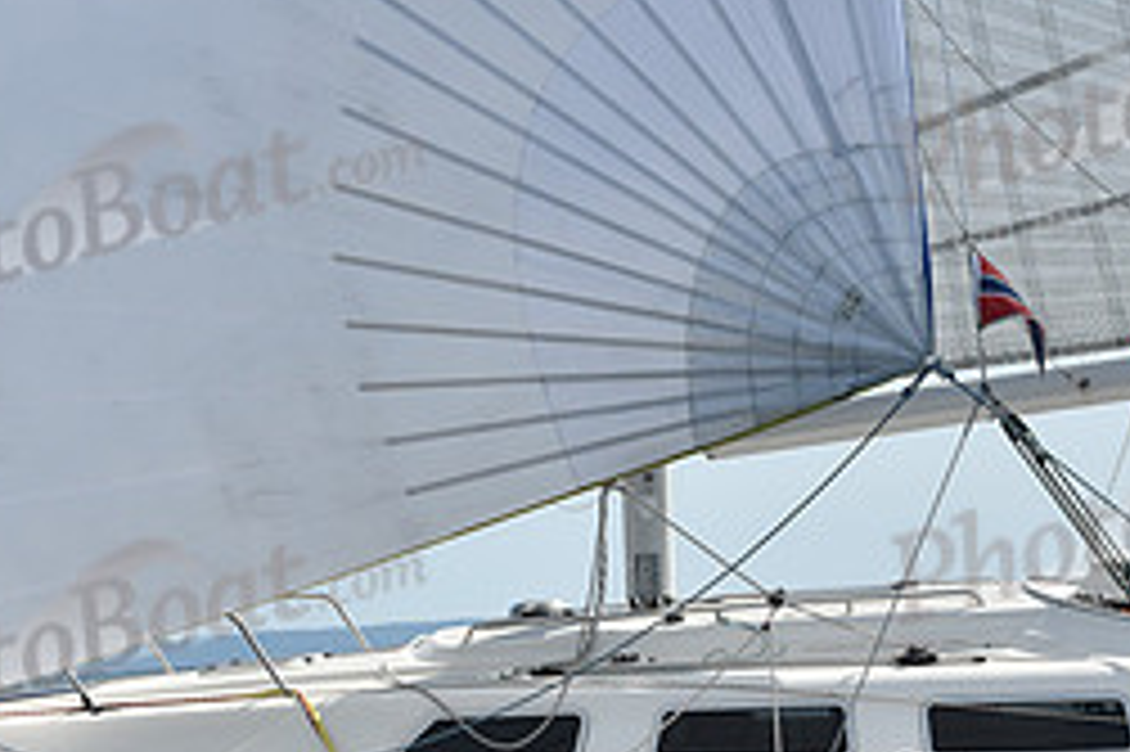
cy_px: 804
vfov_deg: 8.4
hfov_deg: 12.7
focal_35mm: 162
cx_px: 662
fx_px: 5081
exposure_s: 1/1250
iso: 250
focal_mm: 70
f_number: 7.1
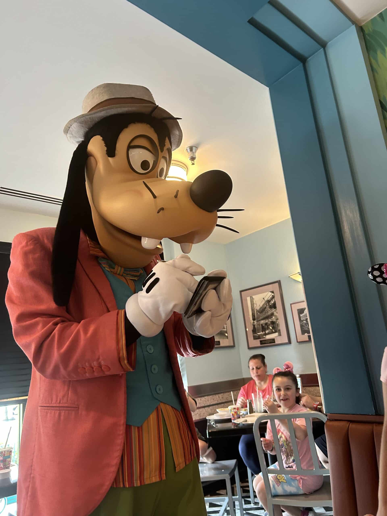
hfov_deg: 53.1
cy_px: 258
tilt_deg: +15.1
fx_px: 388
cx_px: 194
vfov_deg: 67.3
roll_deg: +5.1
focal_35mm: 26
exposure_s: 1/60
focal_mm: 5.7
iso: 250
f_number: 1.5
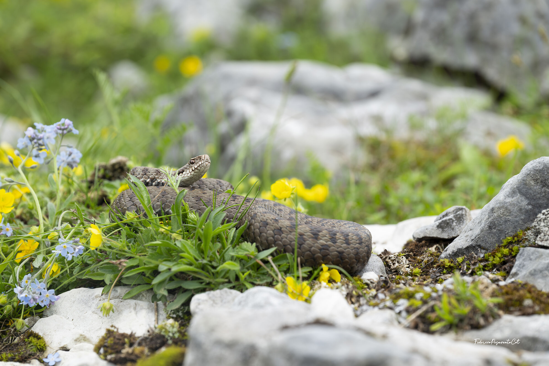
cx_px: 274
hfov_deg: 19.8
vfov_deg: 13.3
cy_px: 183
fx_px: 1571
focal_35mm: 103
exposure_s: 1/400
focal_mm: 103
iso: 1400
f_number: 8
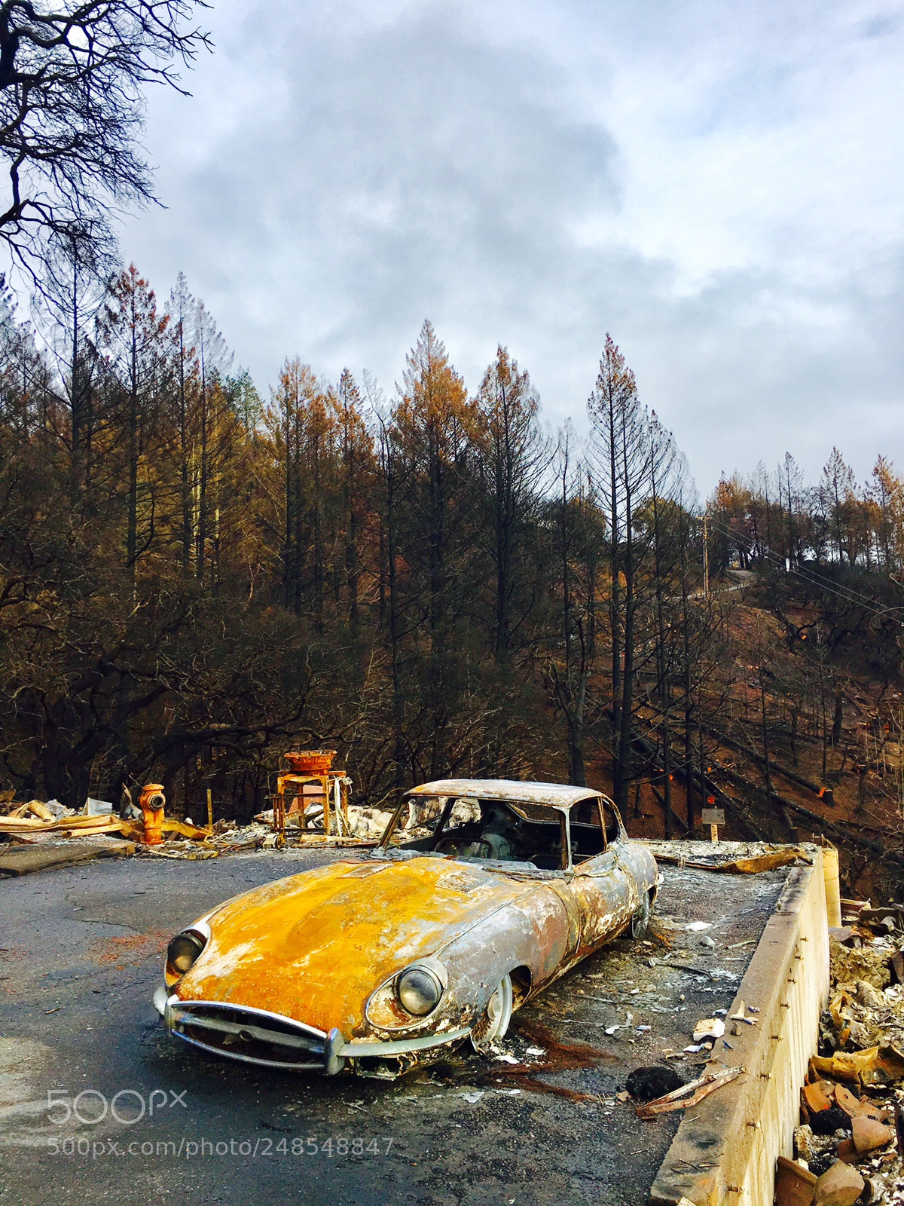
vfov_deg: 61.7
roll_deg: +2.1
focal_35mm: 29
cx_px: 452
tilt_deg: +5.6
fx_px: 1010
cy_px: 603
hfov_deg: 48.2
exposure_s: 1/538
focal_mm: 4.15
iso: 25
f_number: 2.2
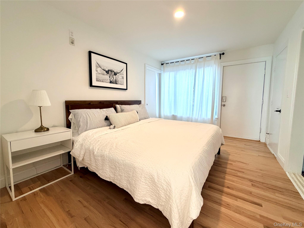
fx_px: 123
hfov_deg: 102.1
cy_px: 114
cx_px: 152
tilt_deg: -6.7
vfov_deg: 85.7
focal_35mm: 14
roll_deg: +0.0
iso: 200
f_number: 2.2
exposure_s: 1/120
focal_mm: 2.22
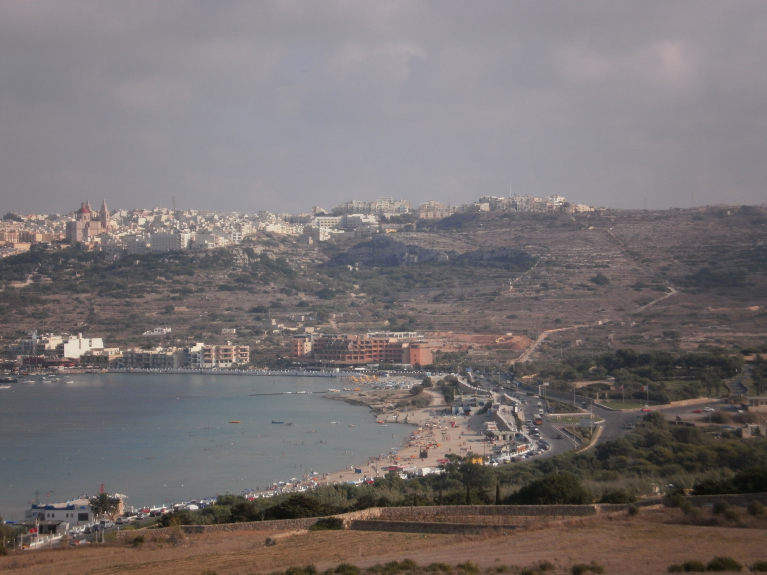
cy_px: 288
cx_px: 384
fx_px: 1994
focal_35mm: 90
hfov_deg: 21.8
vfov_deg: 16.4
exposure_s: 1/800
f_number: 5.5
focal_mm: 15.91
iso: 100
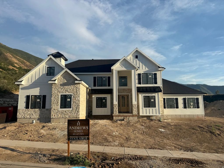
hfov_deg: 71.6
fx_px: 155
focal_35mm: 24
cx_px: 112
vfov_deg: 56.8
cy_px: 84
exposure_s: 1/3584
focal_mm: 6.76
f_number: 1.78
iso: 80
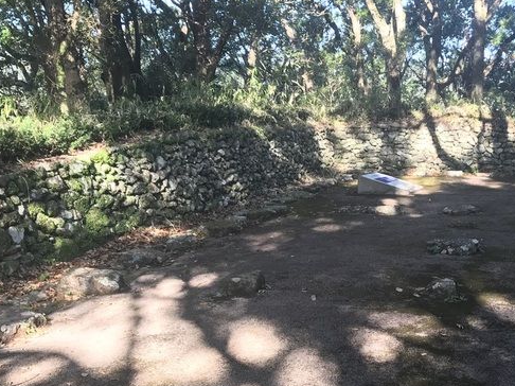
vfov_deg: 30.6
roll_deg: +0.5
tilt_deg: -10.0
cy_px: 264
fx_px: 699
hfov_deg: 39.9
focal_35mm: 47
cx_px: 350
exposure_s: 1/120
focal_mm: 3.99
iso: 32
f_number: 1.8
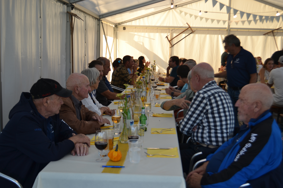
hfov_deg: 45.0
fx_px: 342
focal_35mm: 44
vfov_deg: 30.8
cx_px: 142
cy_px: 94
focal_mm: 29
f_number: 4.5
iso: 100
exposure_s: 1/40
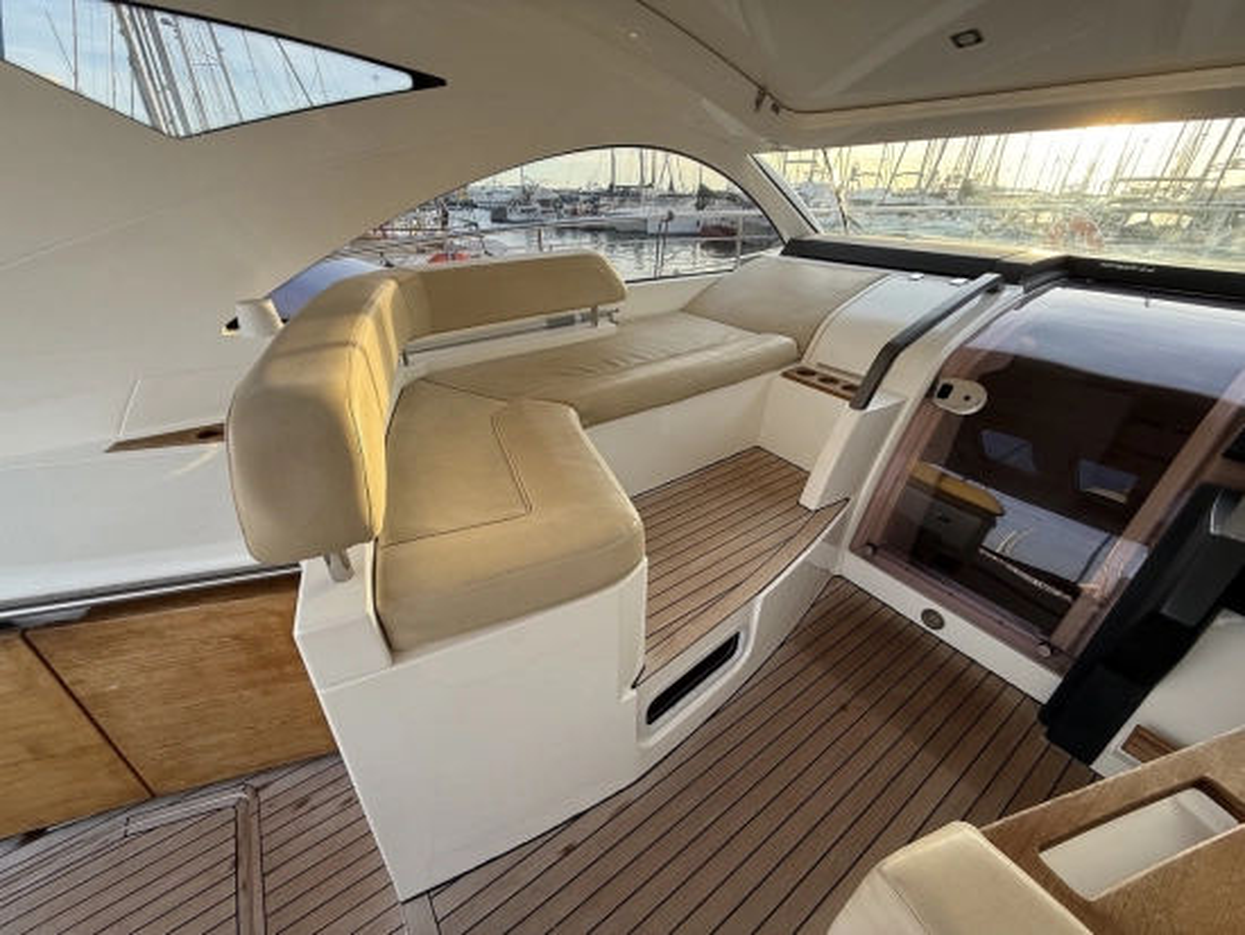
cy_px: 468
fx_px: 504
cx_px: 622
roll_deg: -0.5
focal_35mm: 14
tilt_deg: -28.3
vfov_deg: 85.7
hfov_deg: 102.0
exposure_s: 1/125
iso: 50
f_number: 2.2
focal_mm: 2.22
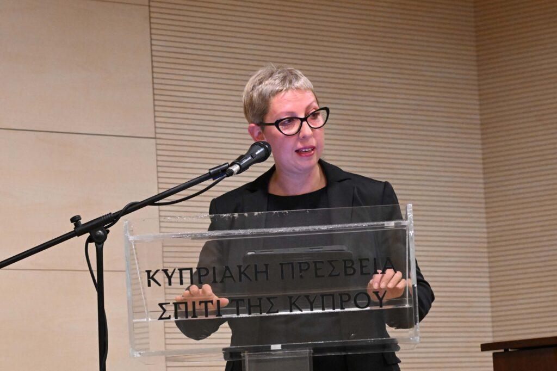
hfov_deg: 11.4
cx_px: 278
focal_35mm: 180
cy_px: 186
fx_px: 2784
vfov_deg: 7.6
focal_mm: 120
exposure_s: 1/200
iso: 8000
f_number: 5.6
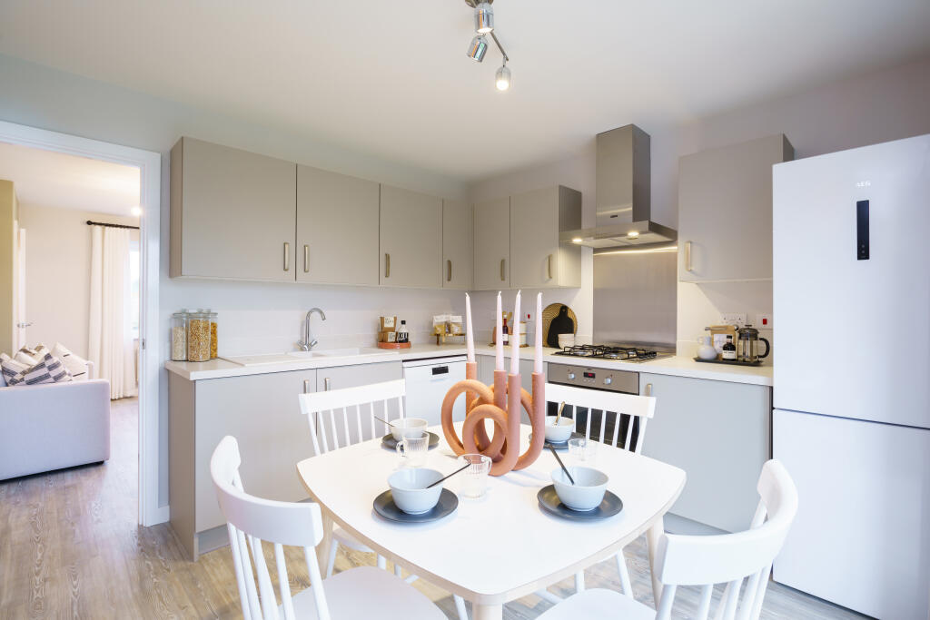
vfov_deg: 70.5
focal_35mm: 17
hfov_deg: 93.3
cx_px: 465
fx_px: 439
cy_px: 310
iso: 100
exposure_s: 1/4
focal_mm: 17
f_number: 7.1
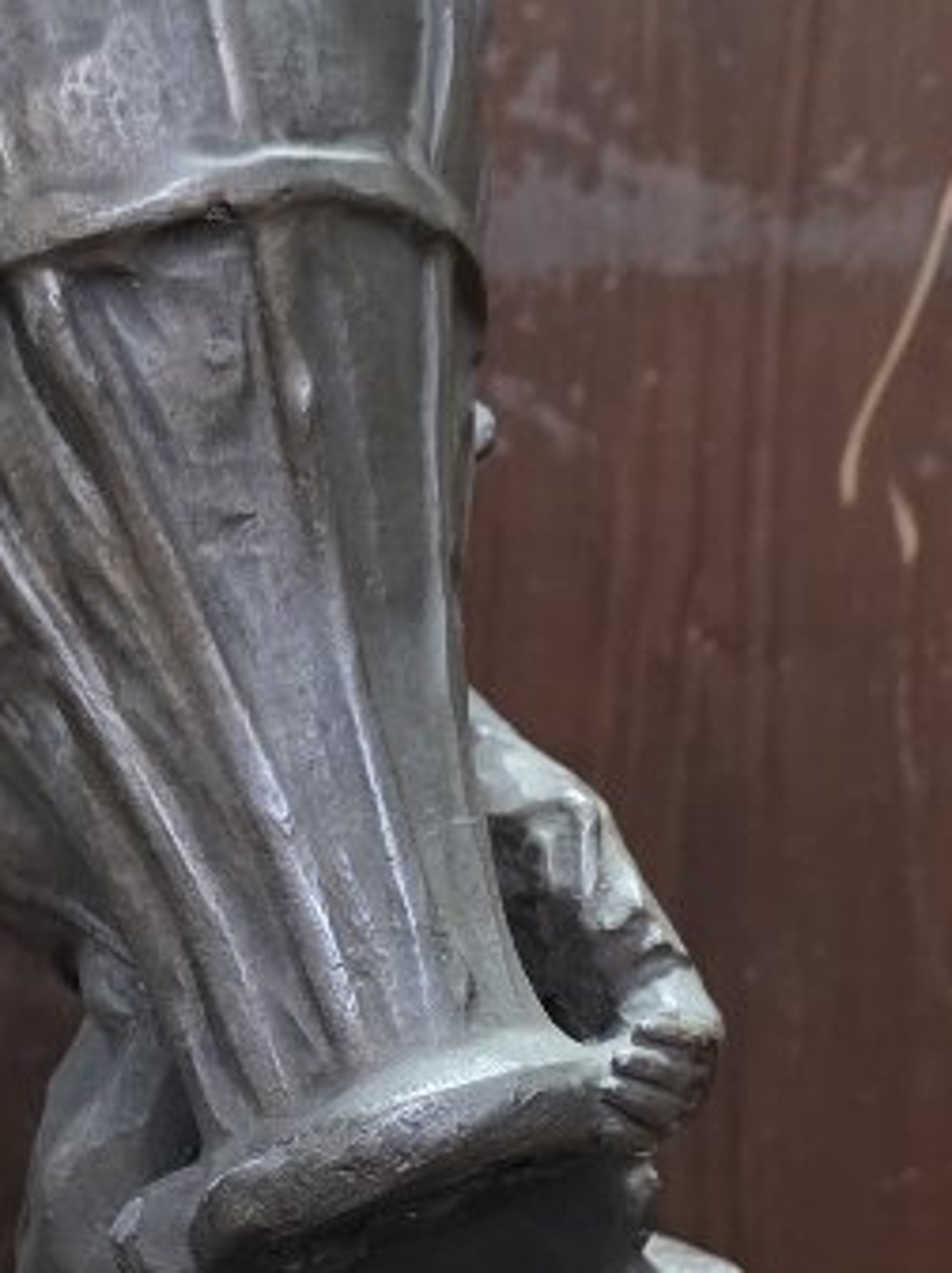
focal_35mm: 82
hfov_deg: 17.9
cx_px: 302
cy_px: 1077
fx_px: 3013
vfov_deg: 23.4
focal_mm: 6.3
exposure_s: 1/100
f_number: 1.7
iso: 640
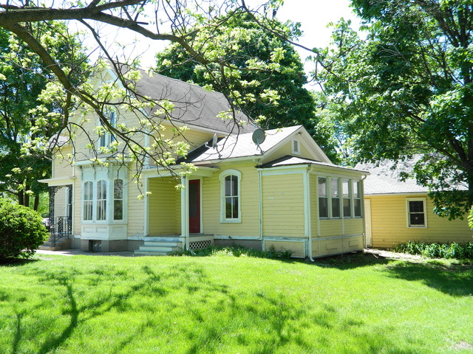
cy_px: 177
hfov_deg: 52.6
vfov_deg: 40.7
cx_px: 236
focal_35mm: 35
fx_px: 478
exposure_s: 1/200
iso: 80
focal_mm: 6.2
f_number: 3.3
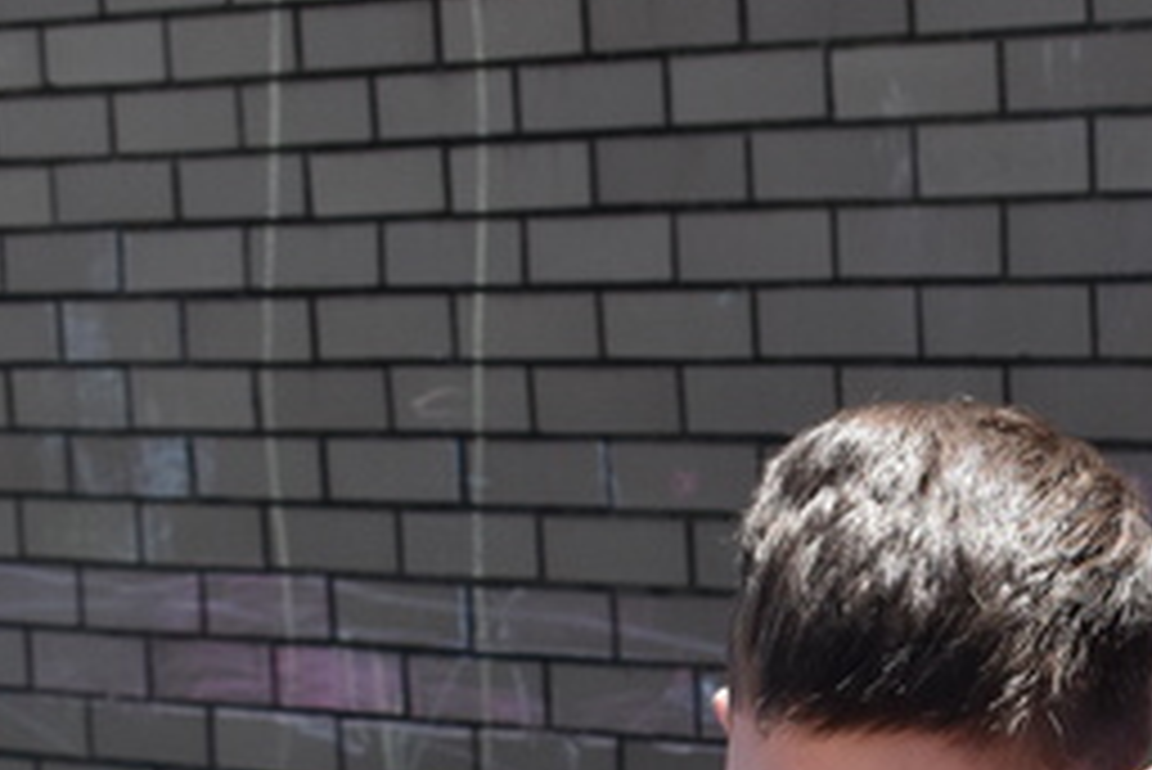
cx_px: 1480
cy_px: 1146
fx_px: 5187
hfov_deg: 12.3
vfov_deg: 8.3
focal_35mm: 162
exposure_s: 1/1600
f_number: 5.6
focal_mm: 27
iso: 400
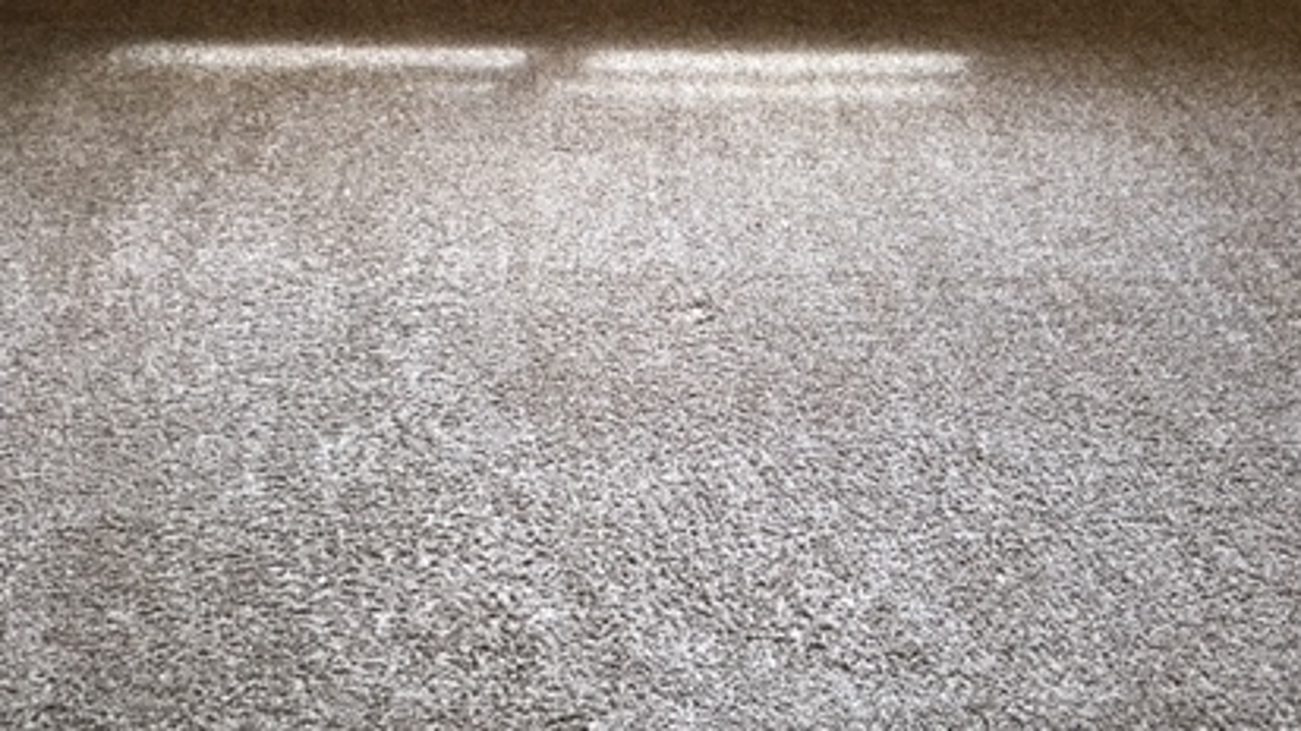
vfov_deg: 23.9
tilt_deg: -28.4
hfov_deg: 42.1
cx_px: 680
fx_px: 1690
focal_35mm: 49
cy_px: 113
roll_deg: -6.0
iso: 125
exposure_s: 1/30
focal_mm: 4.15
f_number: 2.2
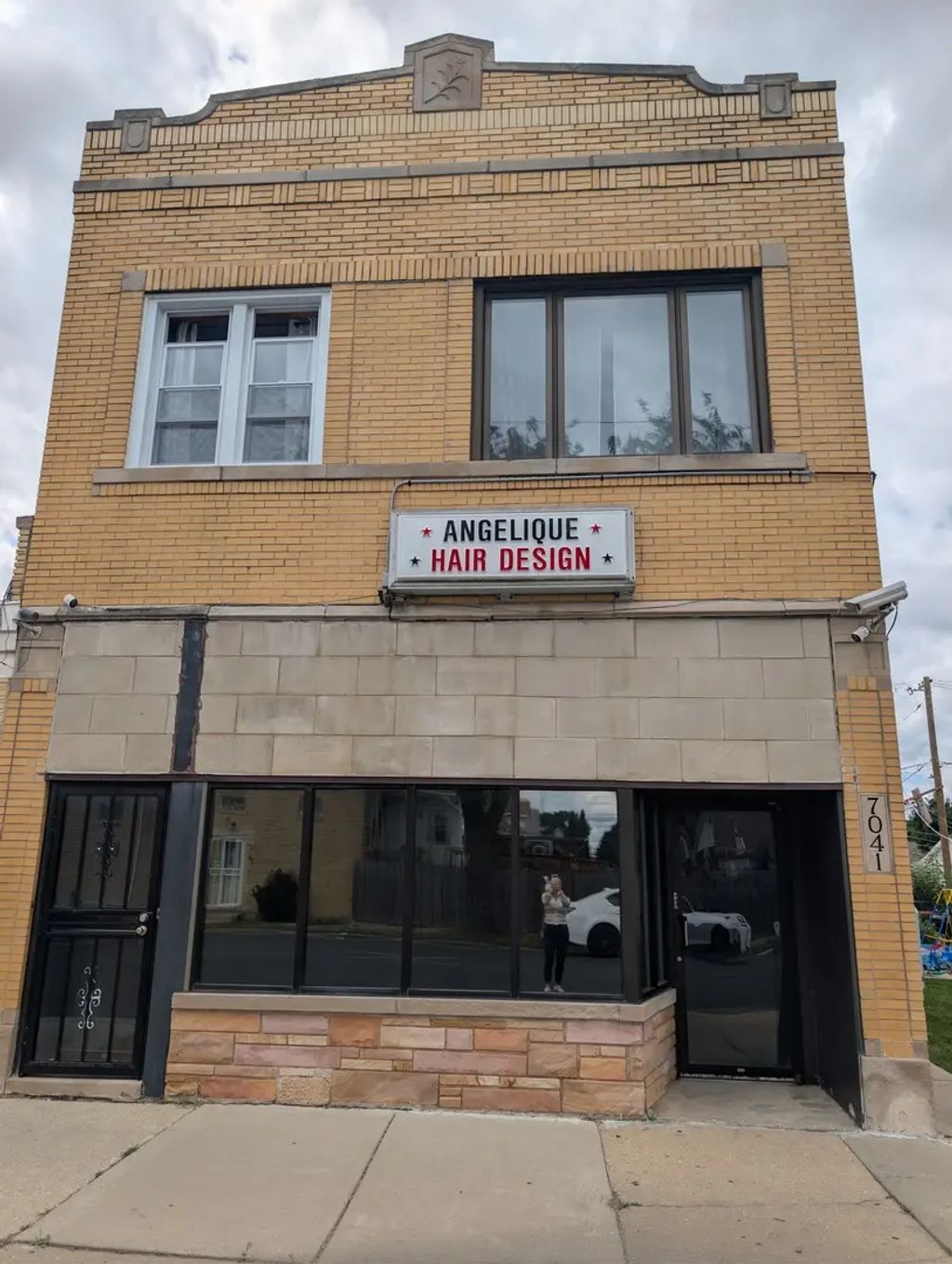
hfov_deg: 56.9
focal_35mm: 24
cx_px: 476
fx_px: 878
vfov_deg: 71.5
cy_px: 632
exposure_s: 1/2232
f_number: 1.68
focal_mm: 6.9
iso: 22
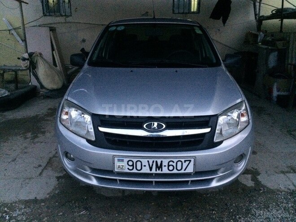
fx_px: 248
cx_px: 148
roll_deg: -0.7
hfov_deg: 61.7
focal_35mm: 29
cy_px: 111
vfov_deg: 48.2
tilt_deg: -17.2
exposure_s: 1/17
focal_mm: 4.15
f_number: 2.2
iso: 500
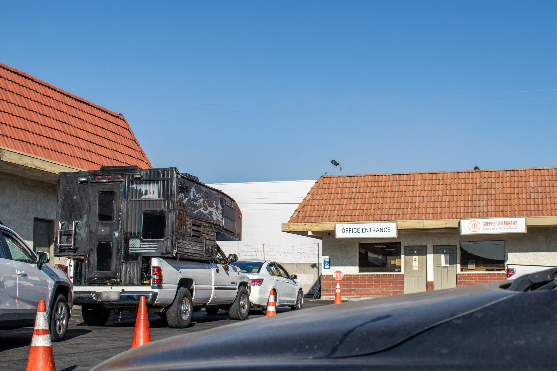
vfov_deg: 28.9
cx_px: 278
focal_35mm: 46
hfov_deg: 42.3
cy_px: 186
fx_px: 719
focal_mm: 31
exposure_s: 1/500
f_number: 8
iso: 100
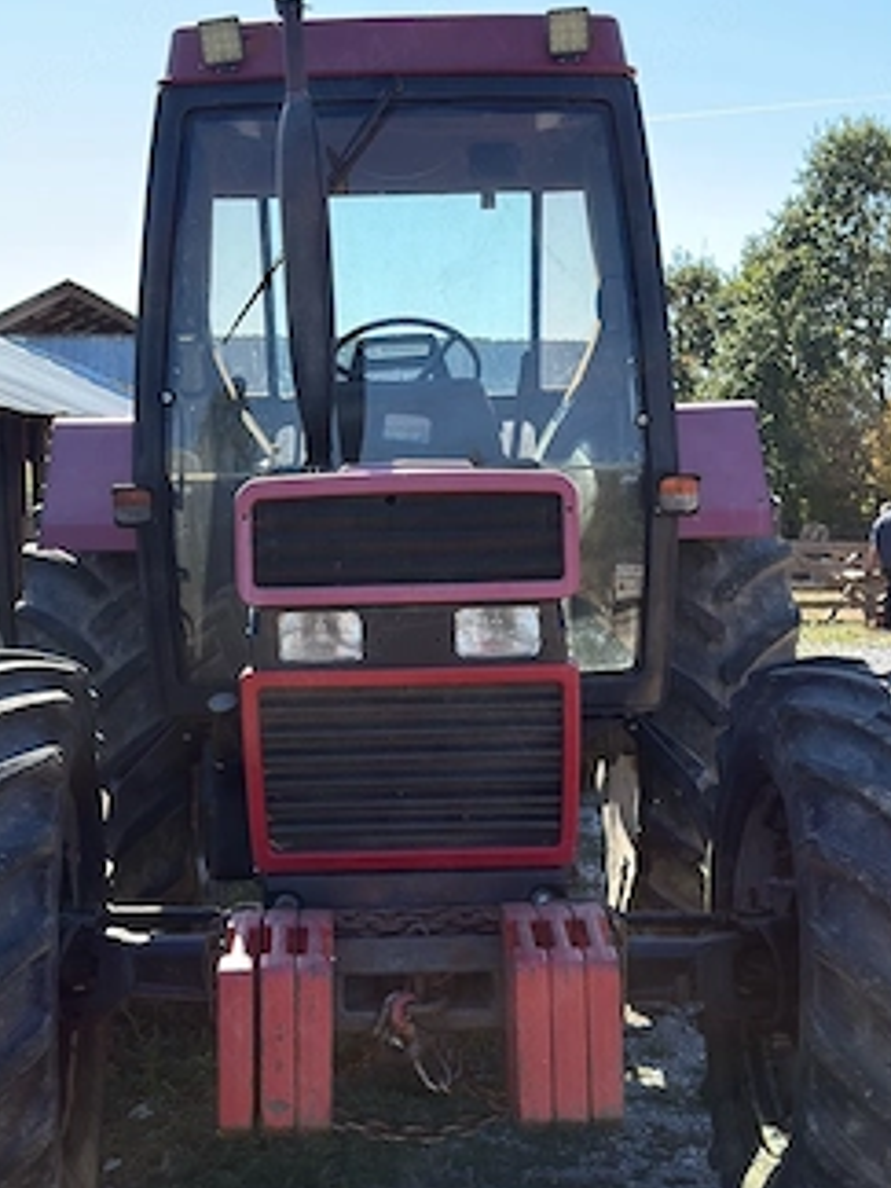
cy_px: 700
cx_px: 411
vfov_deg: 33.1
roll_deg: -0.2
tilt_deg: -7.5
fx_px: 1991
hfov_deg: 25.2
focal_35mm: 58
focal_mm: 6.76
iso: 100
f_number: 1.78
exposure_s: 1/1282
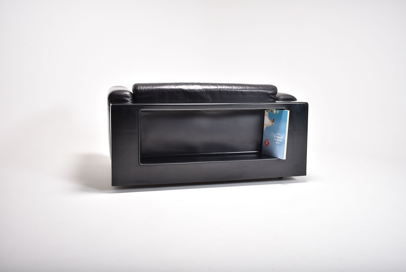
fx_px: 406
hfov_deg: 53.1
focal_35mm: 36
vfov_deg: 36.9
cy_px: 136
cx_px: 203
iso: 100
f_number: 4.5
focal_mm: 24
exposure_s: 1/200
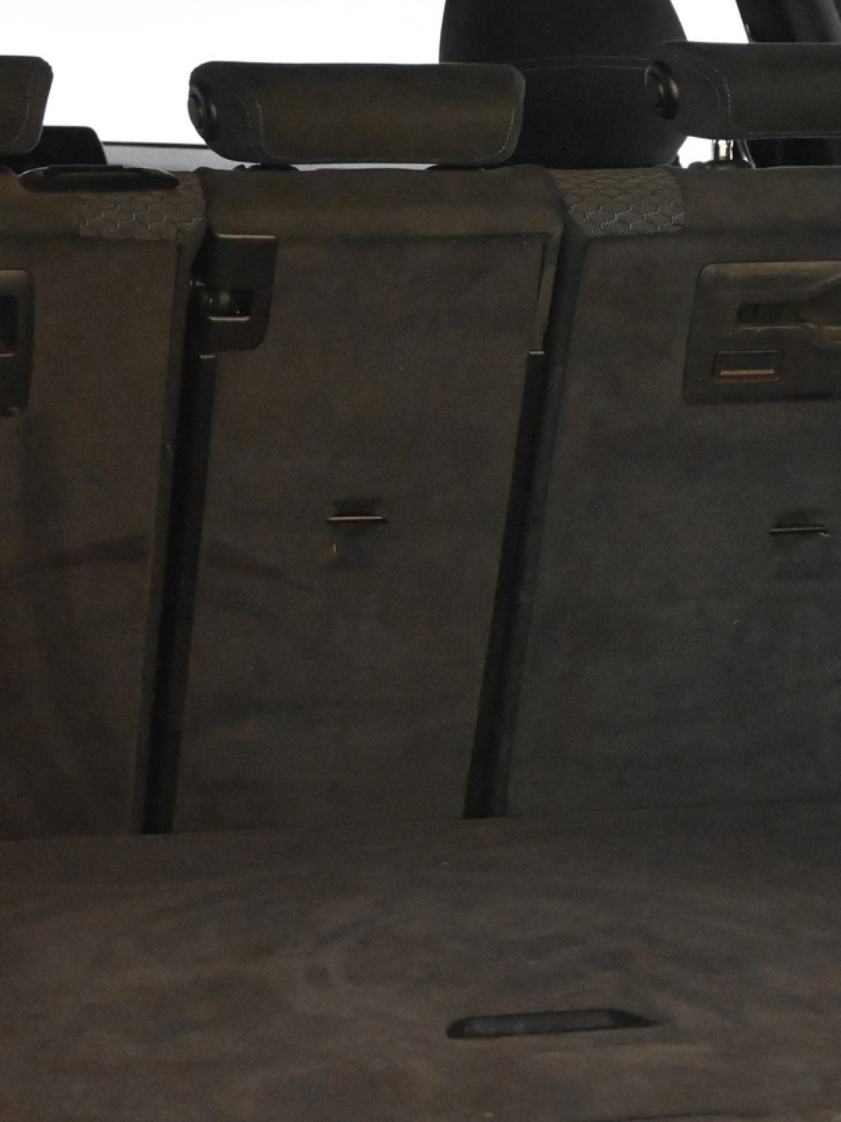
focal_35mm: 127
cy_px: 503
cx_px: 674
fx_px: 4112
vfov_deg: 15.5
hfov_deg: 11.6
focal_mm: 45
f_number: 6
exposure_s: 1/80
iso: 11400
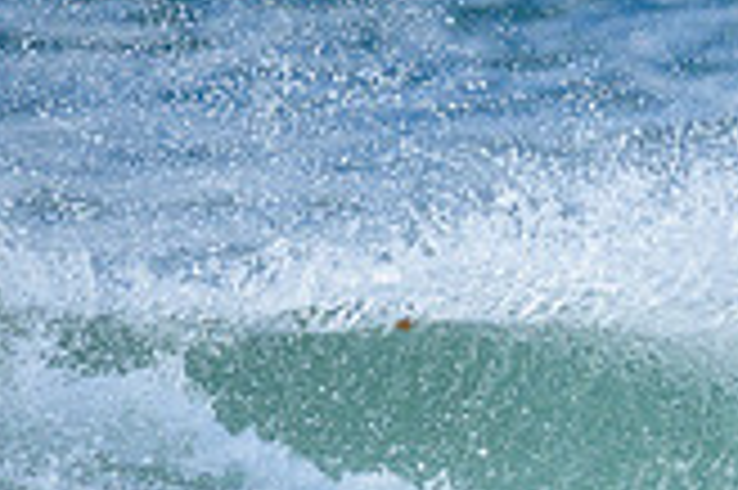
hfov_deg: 0.6
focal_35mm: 3545
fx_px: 72599
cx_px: 999
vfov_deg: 0.4
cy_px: 837
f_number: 6.3
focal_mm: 800
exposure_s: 1/2000
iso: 720
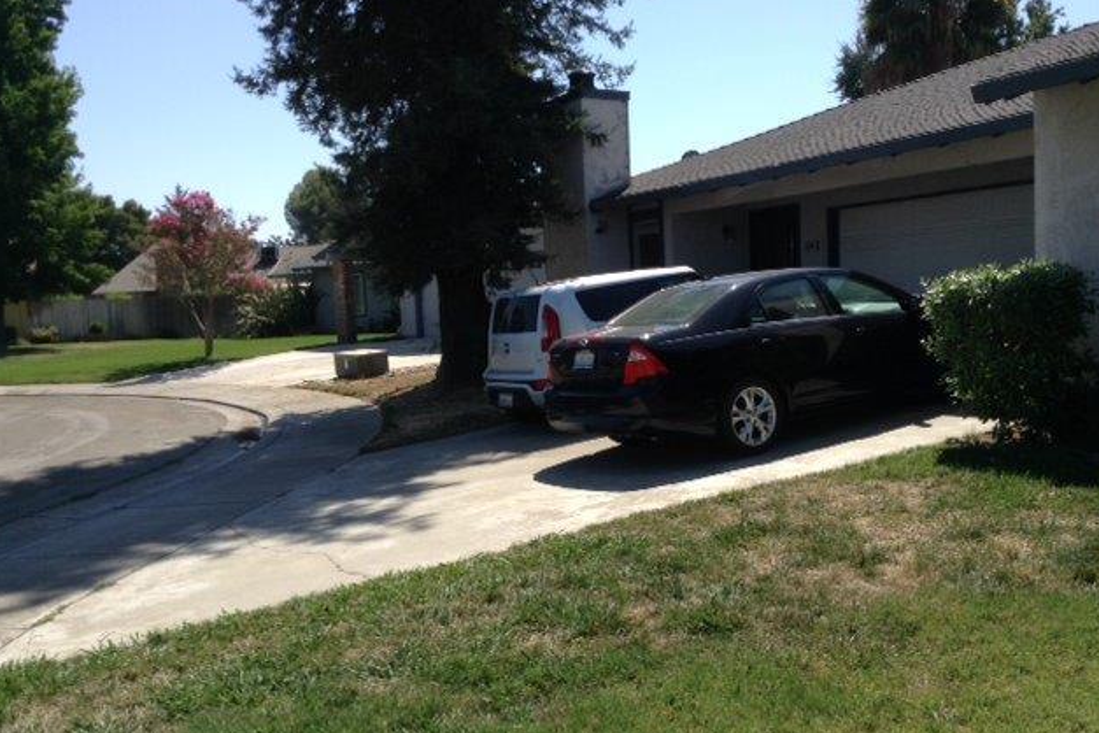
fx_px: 1068
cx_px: 554
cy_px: 377
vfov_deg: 37.8
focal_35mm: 35
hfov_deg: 54.4
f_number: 2.4
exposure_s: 1/905
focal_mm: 3.3
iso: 32
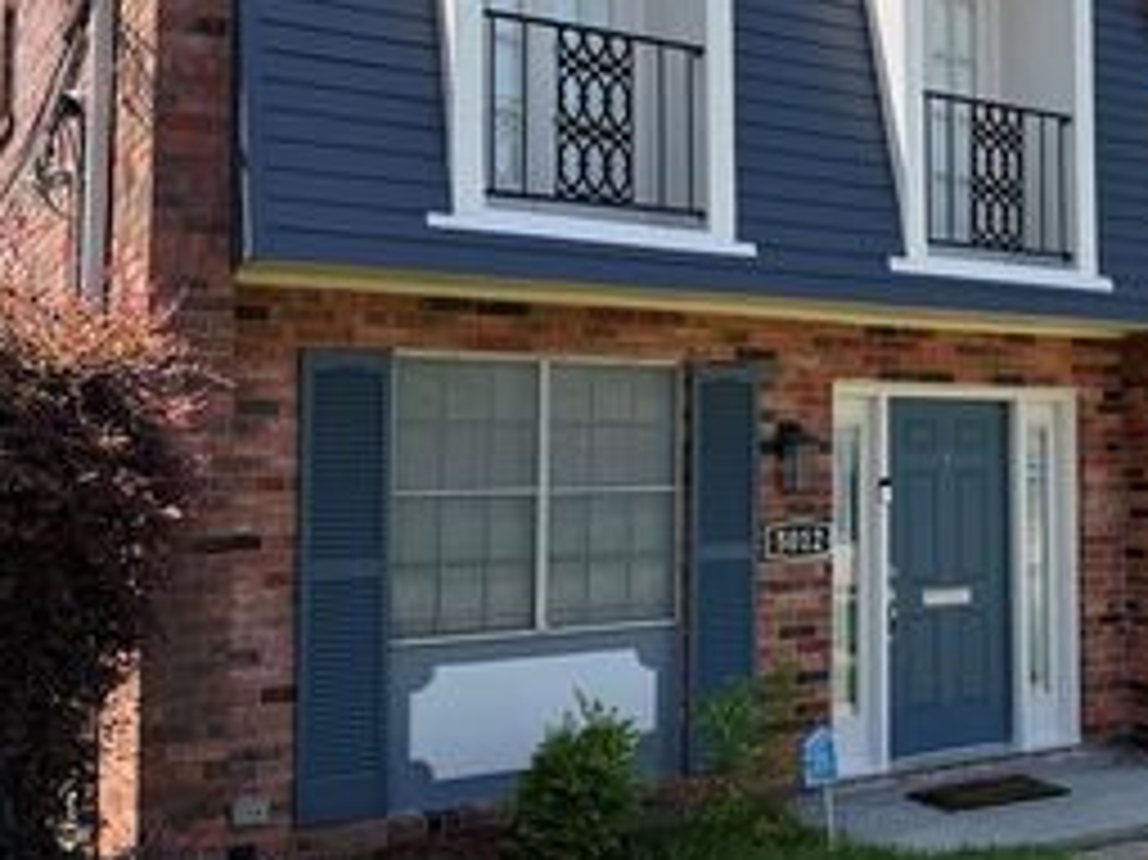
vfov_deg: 30.8
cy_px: 362
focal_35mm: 47
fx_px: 1558
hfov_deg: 37.6
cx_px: 1044
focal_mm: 6.76
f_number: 1.78
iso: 80
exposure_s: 1/2232
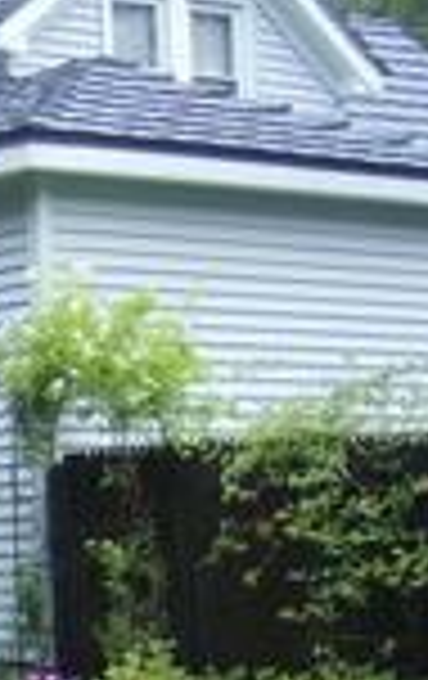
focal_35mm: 111
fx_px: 2062
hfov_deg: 10.5
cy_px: 712
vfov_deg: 18.2
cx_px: -518
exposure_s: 1/143
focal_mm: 6
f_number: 2.8
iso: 100
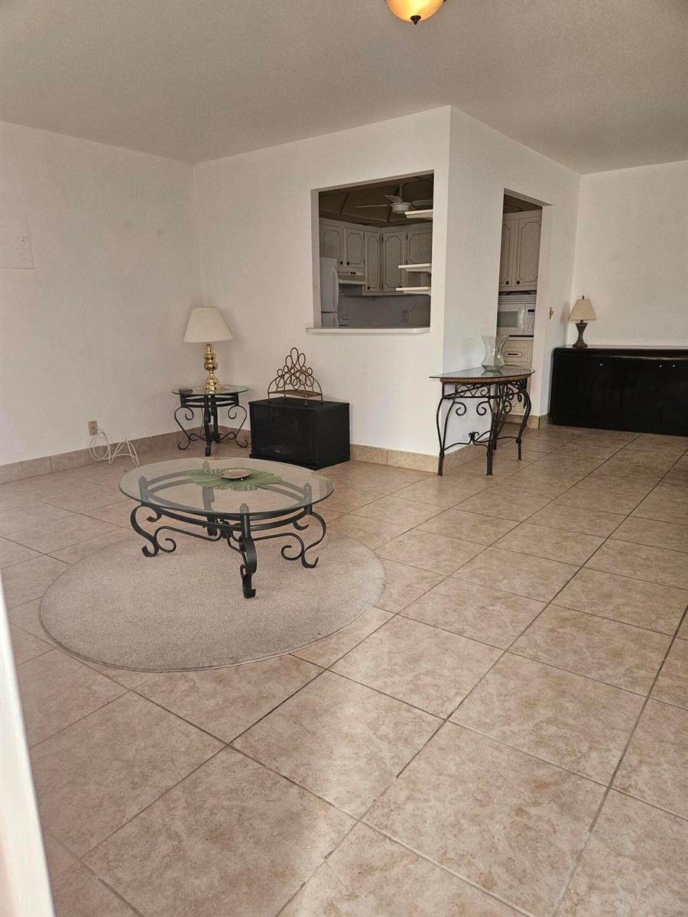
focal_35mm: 23
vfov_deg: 73.9
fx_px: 610
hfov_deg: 58.9
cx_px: 344
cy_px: 458
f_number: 1.8
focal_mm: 5.4
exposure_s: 1/120
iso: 100
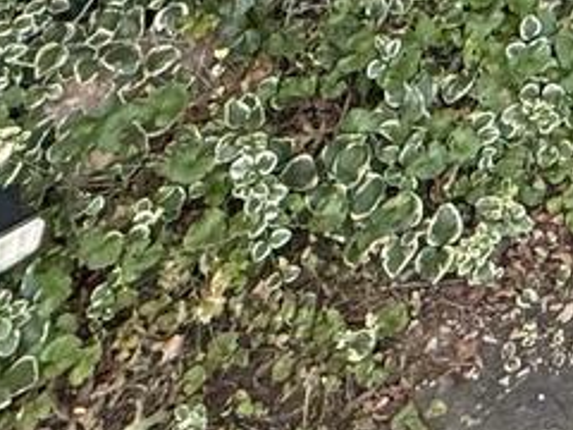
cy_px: -819
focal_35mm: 84
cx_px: 1158
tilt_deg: +4.6
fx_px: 1390
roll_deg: +0.2
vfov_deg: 11.4
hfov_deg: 17.0
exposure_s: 1/99
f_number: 2.2
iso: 200
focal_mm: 2.22
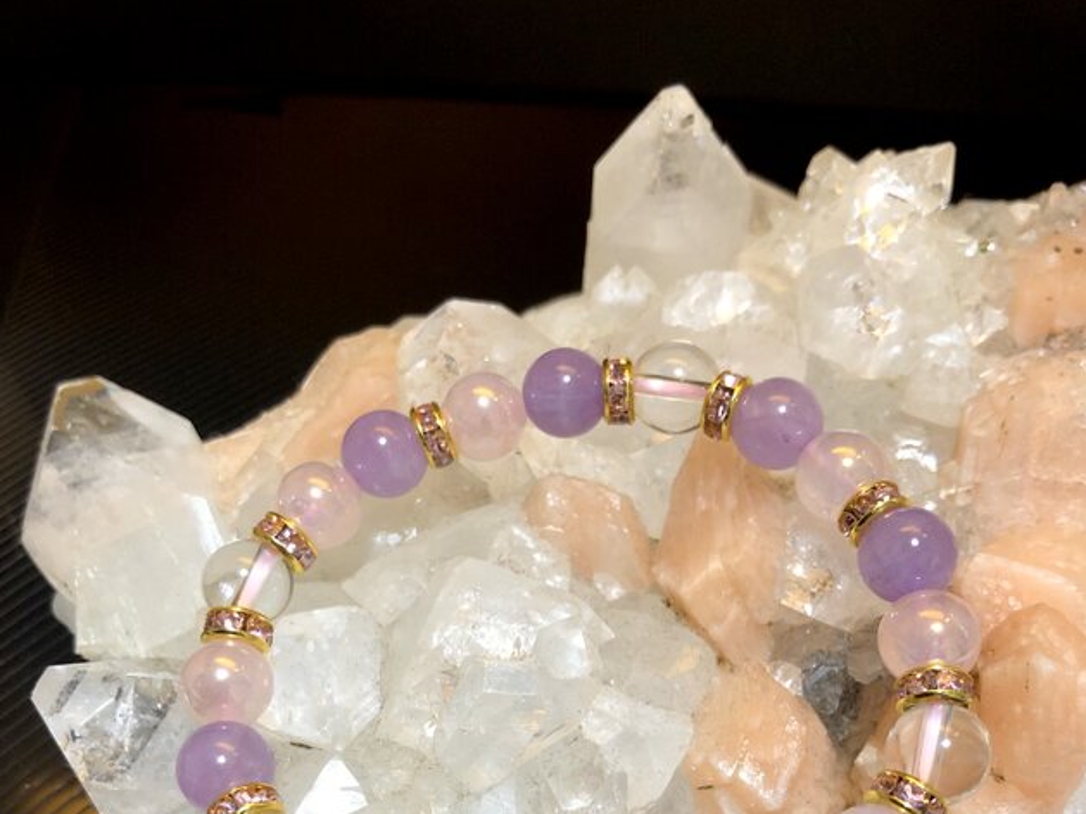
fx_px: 1191
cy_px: 697
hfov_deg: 49.0
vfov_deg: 35.9
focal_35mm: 38
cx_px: 539
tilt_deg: -47.5
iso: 50
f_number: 1.8
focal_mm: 3.99
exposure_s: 1/17
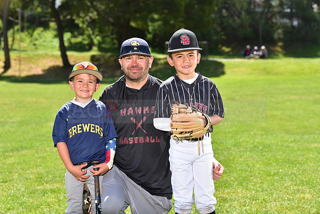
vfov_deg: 16.1
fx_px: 756
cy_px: 107
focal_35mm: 85
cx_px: 160
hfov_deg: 23.9
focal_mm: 85
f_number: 5
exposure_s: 1/250
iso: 100
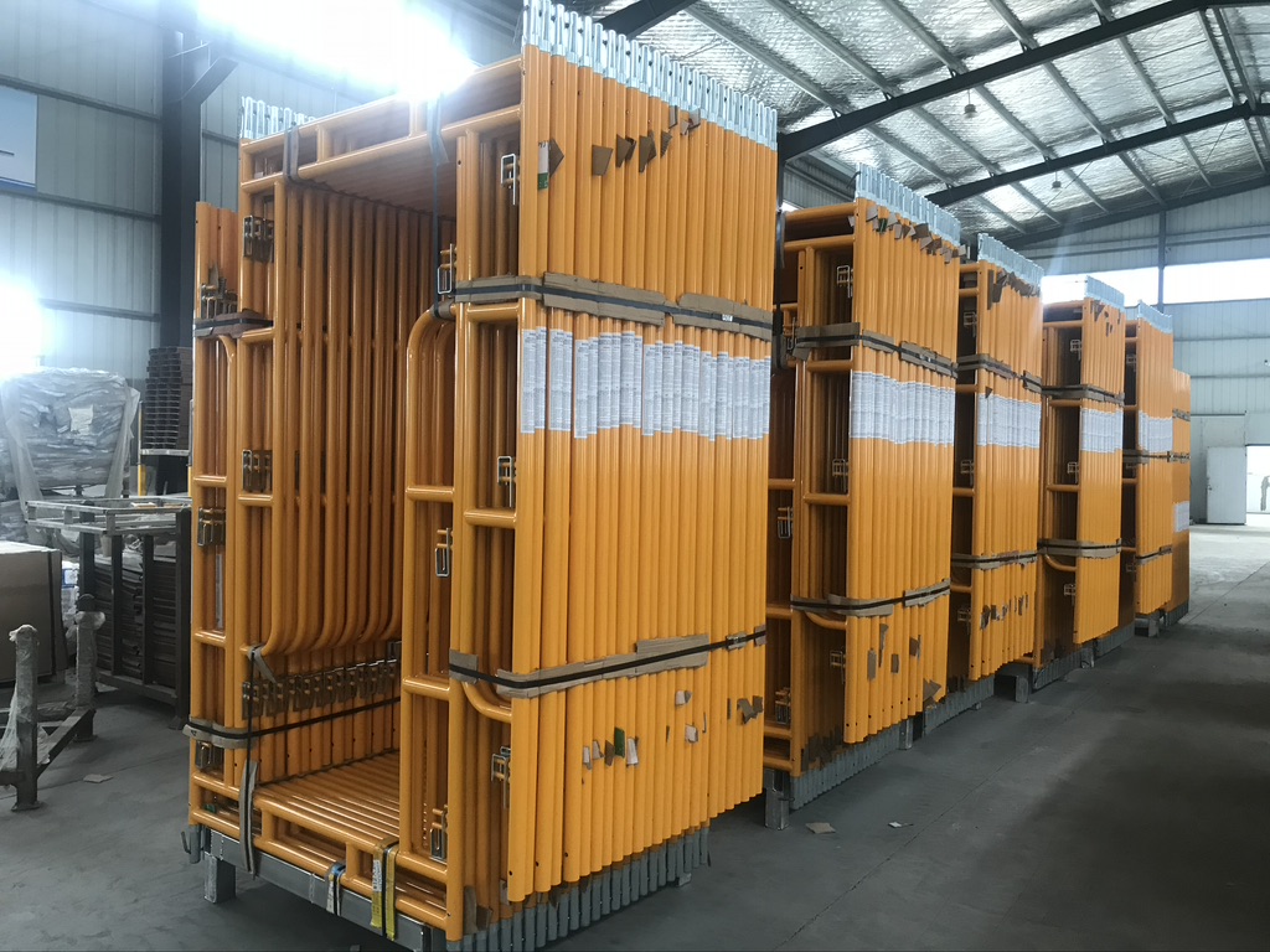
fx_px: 1027
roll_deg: -0.6
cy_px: 476
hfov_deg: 63.4
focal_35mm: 28
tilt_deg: +0.4
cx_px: 635
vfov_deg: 49.7
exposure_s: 1/20
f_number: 1.8
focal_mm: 3.99
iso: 40
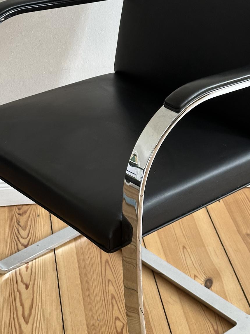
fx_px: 809
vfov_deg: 23.3
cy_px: 175
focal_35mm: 84
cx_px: 153
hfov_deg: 17.5
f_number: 1.78
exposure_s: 1/60
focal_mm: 6.86
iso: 125
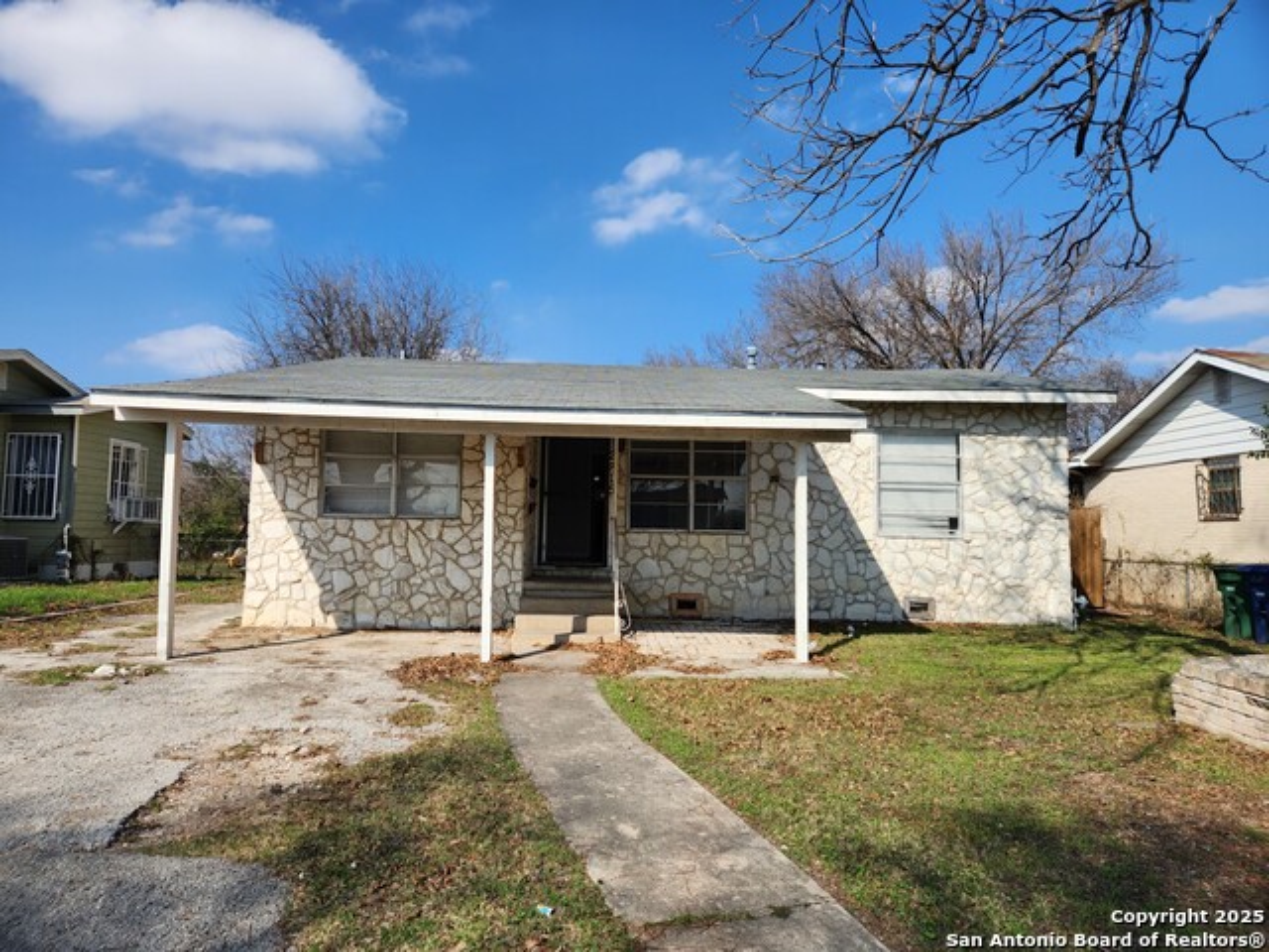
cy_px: 476
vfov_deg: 58.9
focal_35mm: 23
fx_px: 843
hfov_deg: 73.9
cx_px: 634
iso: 20
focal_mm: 5.4
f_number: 1.8
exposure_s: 1/1941
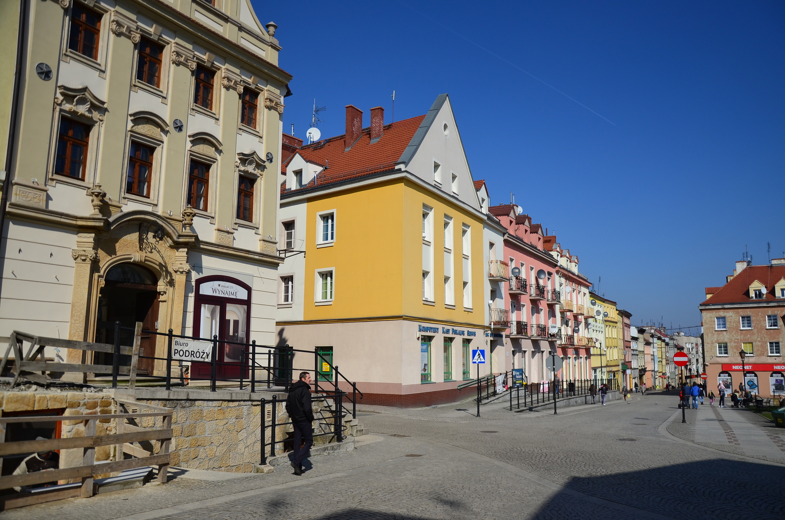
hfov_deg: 67.5
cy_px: 260
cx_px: 392
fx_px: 588
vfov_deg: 47.7
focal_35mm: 27
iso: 200
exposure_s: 1/4000
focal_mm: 18
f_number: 3.5
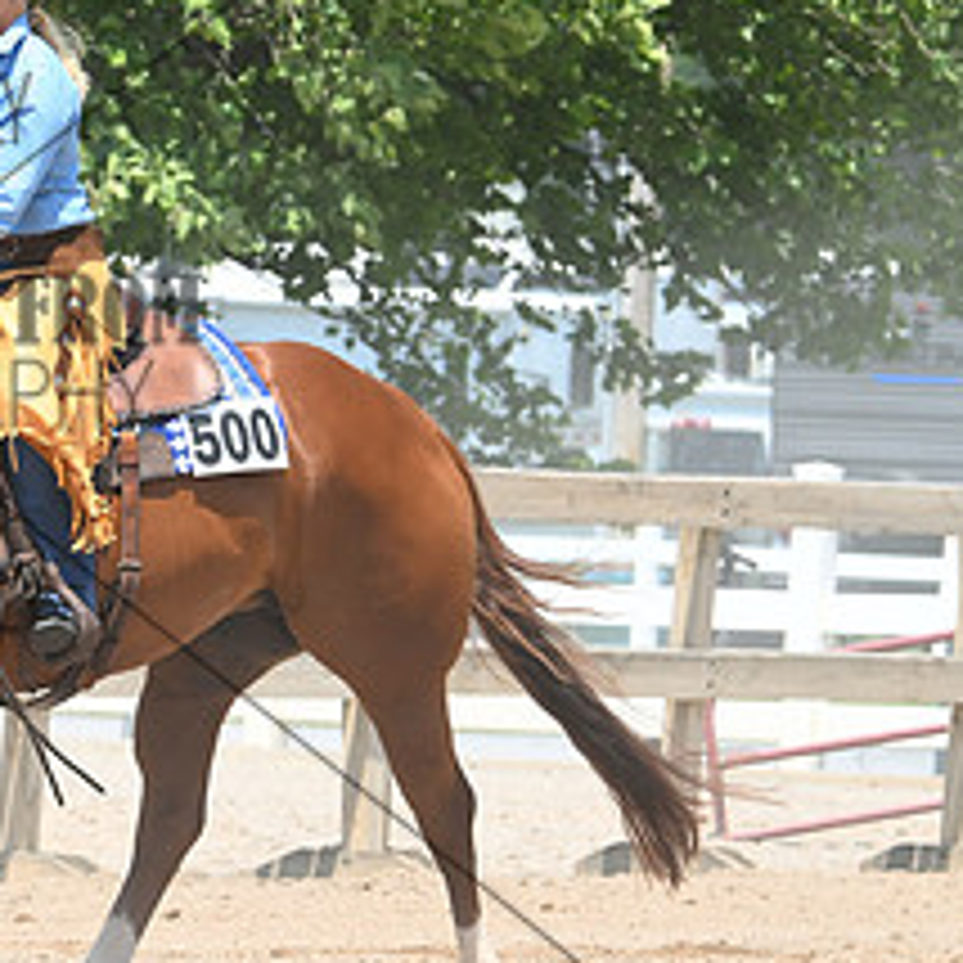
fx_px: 12181
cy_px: 344
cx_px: -189
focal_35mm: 387
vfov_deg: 4.5
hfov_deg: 4.5
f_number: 5
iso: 250
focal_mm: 112
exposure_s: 1/1347
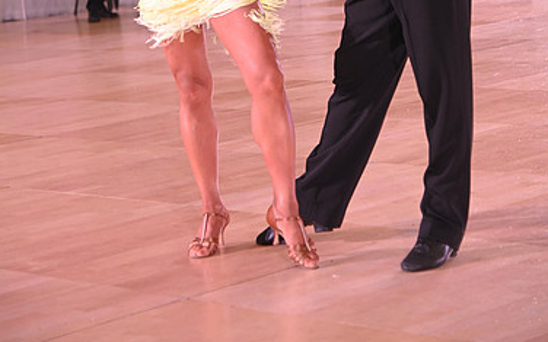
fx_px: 1762
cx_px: 275
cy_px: -65
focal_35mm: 118
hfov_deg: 17.7
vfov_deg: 10.9
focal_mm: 75
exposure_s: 1/200
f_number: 5
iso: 1000
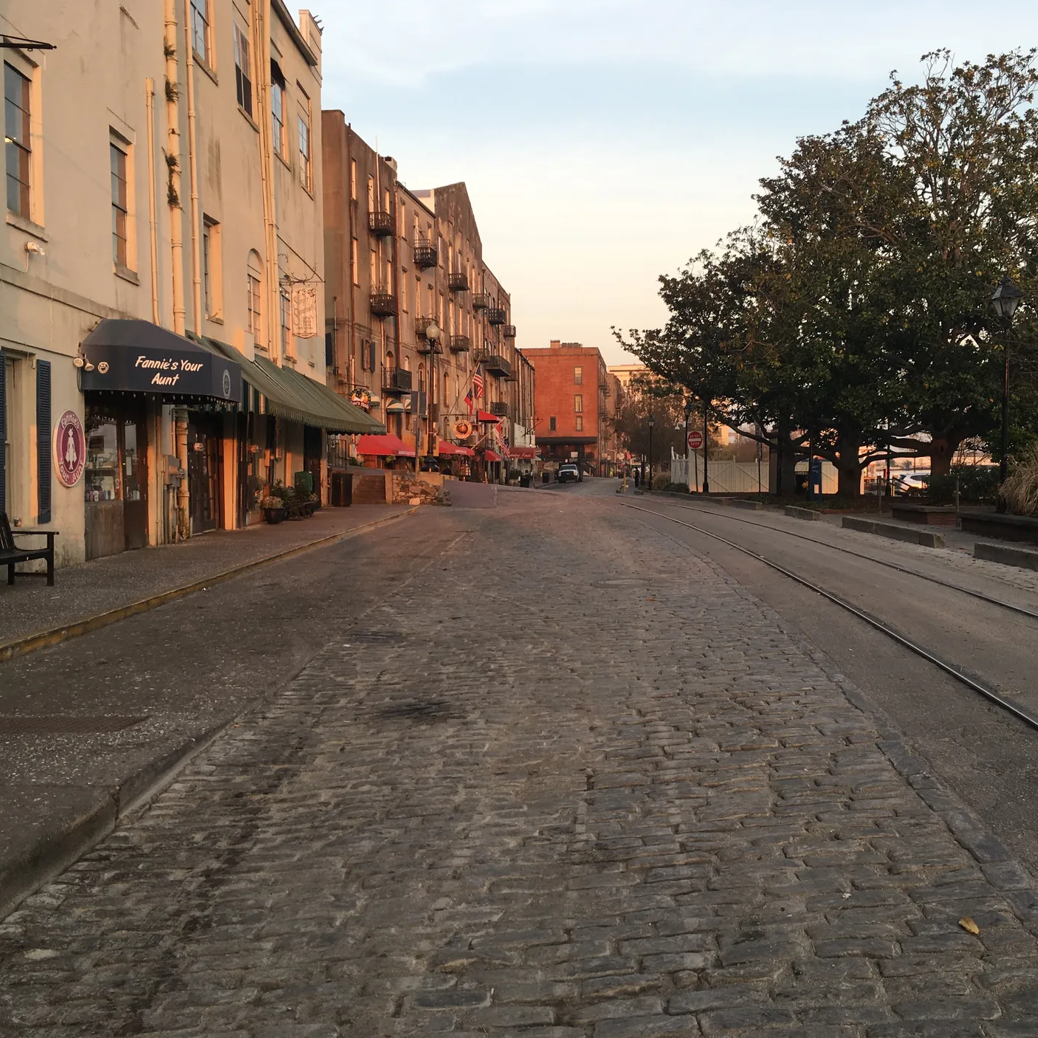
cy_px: 518
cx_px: 560
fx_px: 1187
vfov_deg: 47.2
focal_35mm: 35
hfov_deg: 47.2
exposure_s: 1/130
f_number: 2.2
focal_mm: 4.15
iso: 25
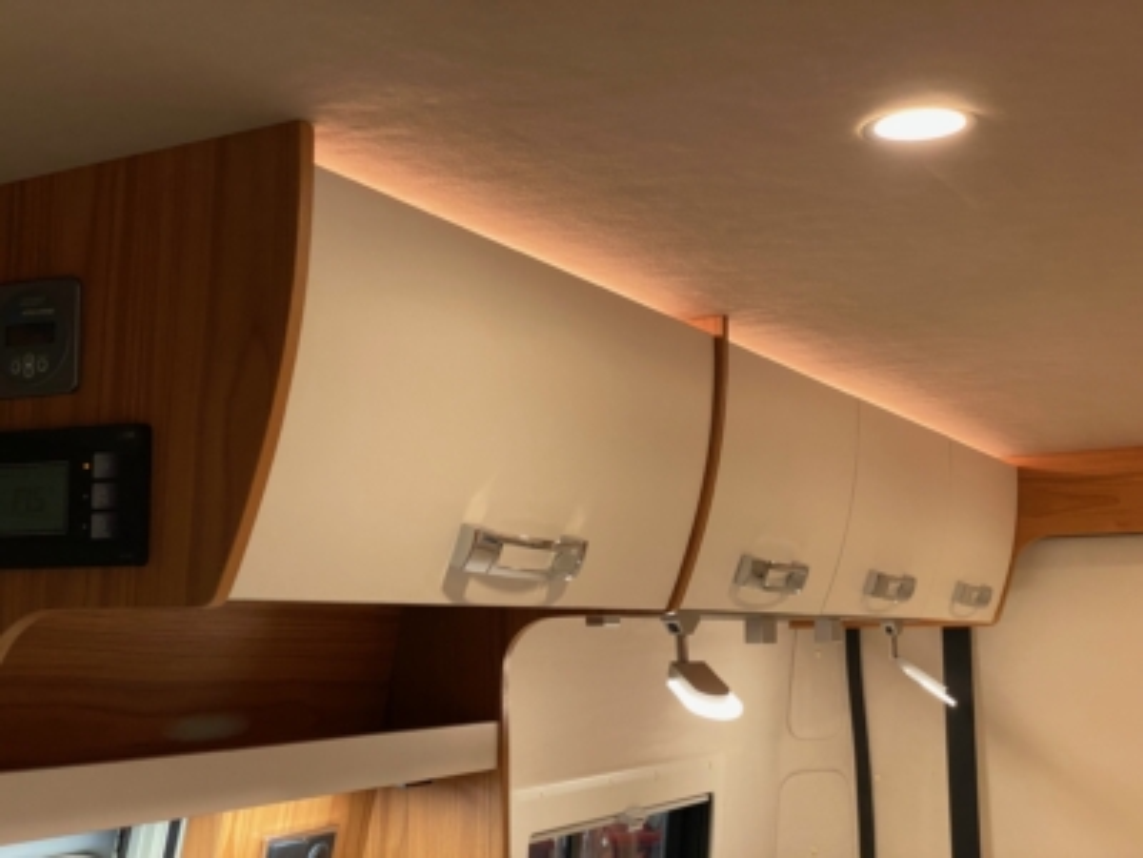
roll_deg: -0.4
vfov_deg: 28.0
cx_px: 572
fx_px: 1717
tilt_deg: +8.9
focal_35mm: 52
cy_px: 429
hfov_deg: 36.8
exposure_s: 1/50
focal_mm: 6
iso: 200
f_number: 2
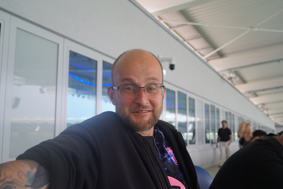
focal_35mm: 39
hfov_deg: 49.6
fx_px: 306
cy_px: 94
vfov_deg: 34.2
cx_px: 142
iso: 800
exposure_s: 1/160
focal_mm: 26
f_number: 4.5
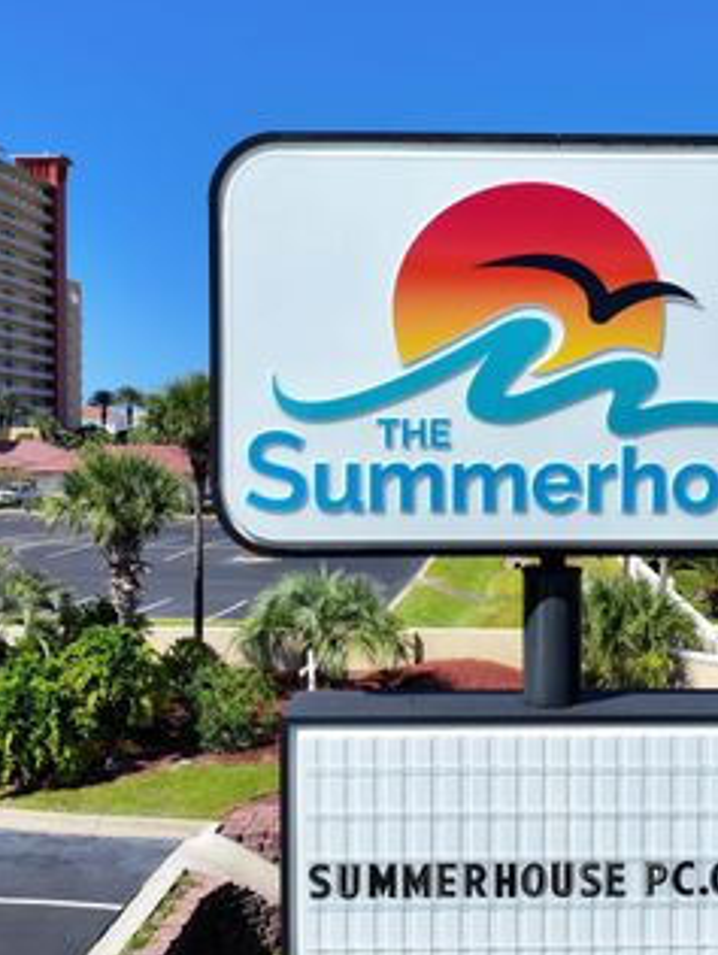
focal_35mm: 38
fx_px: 1049
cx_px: 482
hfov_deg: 37.4
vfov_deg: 48.9
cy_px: 482
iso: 130
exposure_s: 1/2000
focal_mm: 12.29
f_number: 2.8
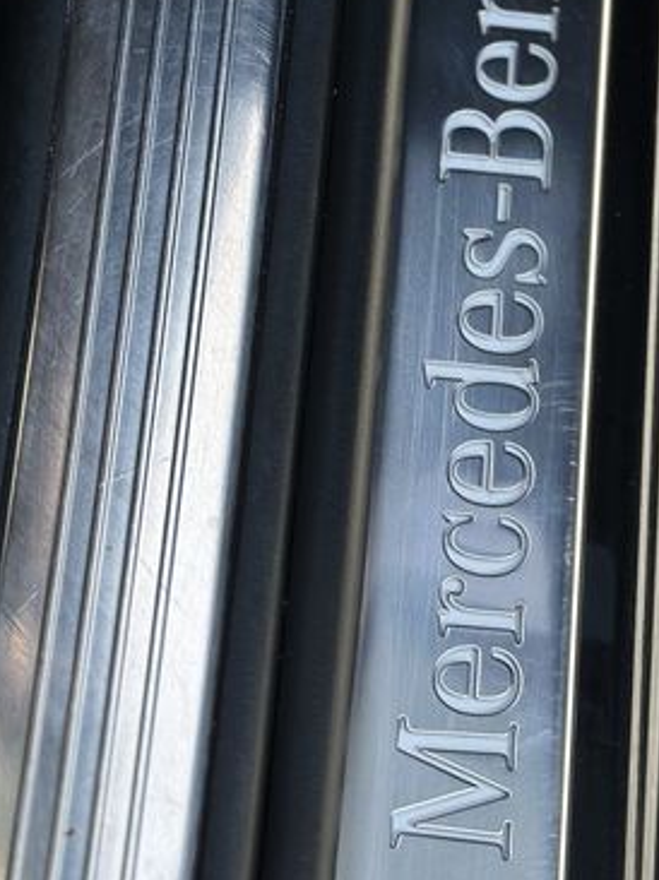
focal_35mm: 105
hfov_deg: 14.0
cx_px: 515
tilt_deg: -70.8
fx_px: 2668
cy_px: 274
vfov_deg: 18.7
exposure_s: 1/580
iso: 80
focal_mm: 6.86
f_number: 1.78
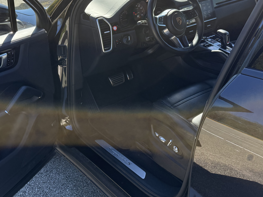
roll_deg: +2.0
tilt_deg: -22.9
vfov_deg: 34.9
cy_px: 69
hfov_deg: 45.3
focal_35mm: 41
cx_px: 94
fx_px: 312
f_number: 1.78
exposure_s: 1/1464
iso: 100
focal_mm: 6.76
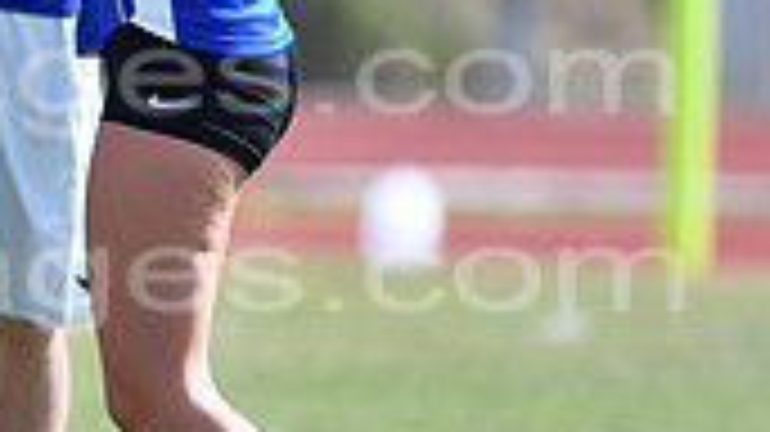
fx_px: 32632
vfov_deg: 0.8
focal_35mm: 1599
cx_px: -333
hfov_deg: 1.4
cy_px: -16
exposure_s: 1/1000
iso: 100
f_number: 3.2
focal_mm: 300
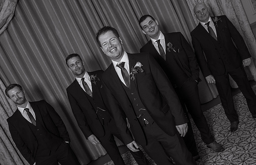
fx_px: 250
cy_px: 88
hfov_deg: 54.1
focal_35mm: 36
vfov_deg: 36.6
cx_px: 138
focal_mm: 24
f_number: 4
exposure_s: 1/80
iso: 500
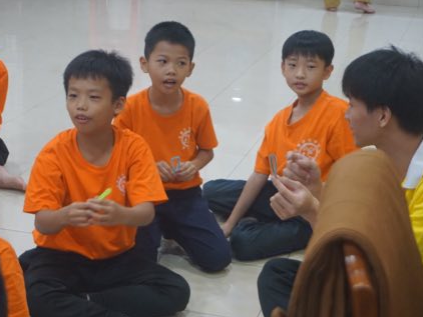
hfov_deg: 23.8
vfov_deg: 18.0
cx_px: 200
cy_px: 158
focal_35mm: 82
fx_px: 1003
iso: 3200
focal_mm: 50
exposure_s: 1/80
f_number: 5.6
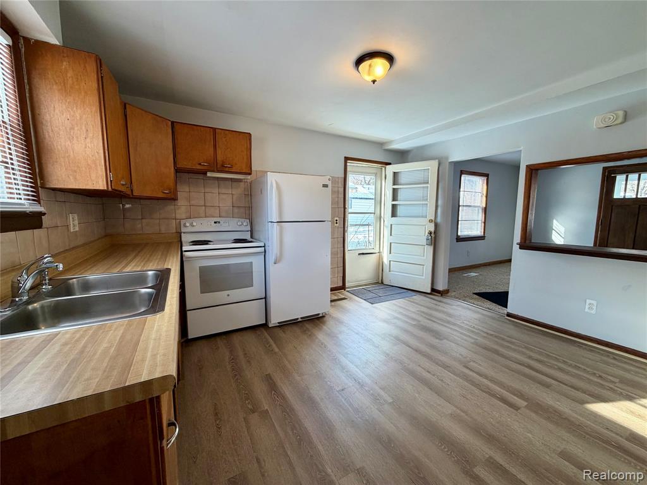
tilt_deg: -6.0
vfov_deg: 85.7
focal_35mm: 14
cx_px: 324
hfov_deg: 102.1
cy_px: 242
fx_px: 262
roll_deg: +0.2
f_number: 2.2
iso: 100
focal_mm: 2.22
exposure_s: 1/120
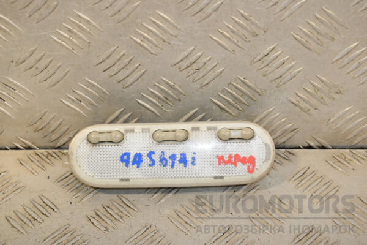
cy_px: 122
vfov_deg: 13.0
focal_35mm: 105
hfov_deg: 19.5
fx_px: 1070
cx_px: 184
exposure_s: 1/200
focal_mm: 70
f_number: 9
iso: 800
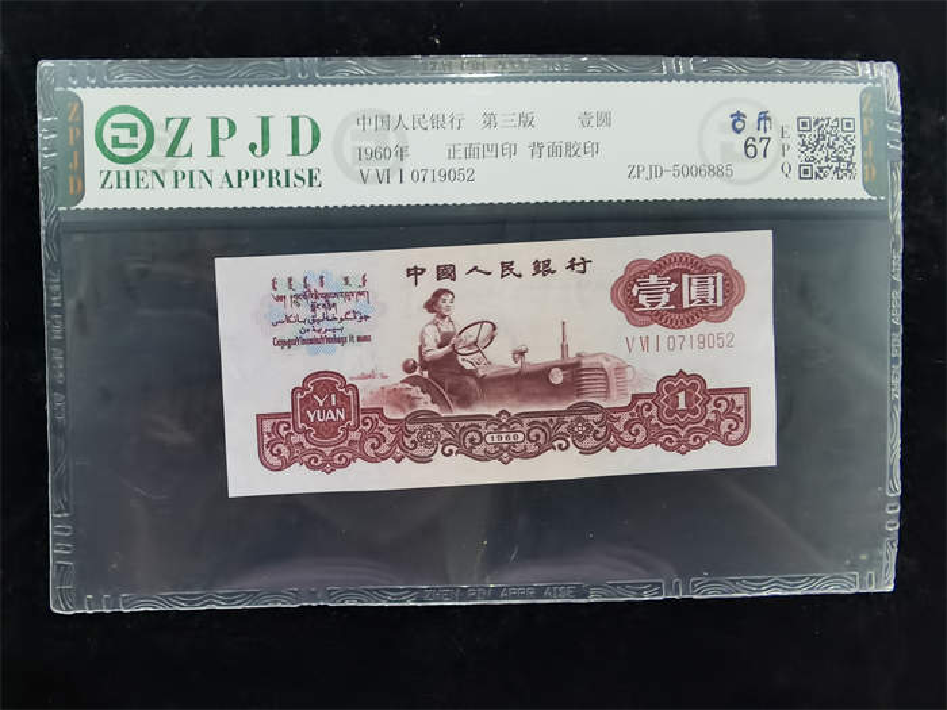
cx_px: 474
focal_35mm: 27
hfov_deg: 65.3
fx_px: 739
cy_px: 355
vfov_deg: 51.4
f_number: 2.2
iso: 500
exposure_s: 1/20
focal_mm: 2.26
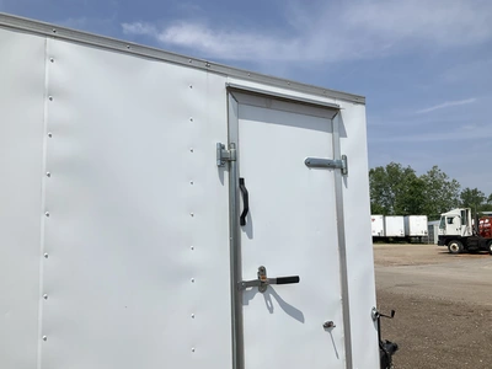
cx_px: 246
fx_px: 412
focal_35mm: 29
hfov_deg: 61.7
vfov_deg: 48.2
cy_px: 184
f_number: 1.8
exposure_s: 1/4405
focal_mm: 3
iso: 25
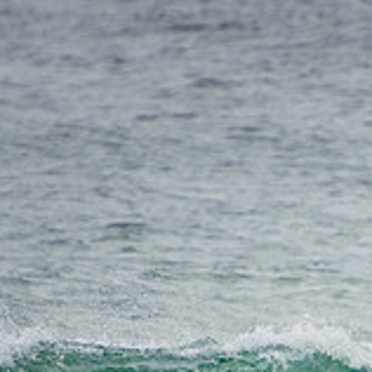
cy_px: 441
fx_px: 22140
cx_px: 556
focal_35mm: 1821
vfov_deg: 1.0
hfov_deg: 1.0
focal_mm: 390
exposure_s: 1/1600
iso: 280
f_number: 5.6
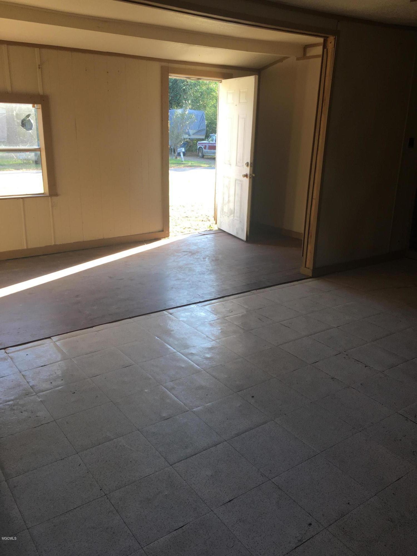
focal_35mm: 29
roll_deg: -1.8
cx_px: 208
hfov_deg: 48.2
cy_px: 278
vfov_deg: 61.7
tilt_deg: -15.4
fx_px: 466
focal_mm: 4.15
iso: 25
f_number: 2.2
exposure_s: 1/60
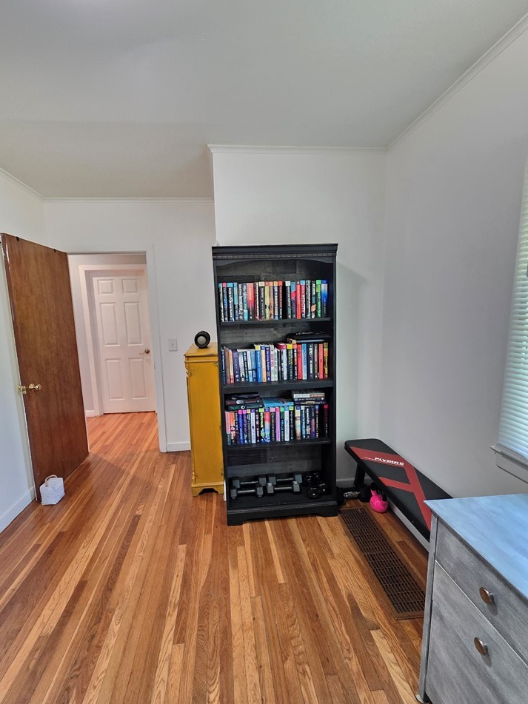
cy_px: 355
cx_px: 245
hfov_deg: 85.5
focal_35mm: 14
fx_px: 285
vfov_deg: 102.1
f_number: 1.9
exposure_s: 1/60
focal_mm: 2.2
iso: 1000
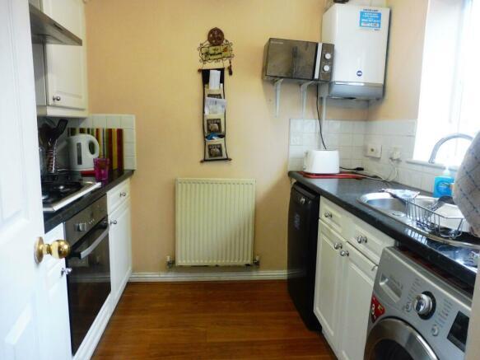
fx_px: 333
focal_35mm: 24
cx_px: 240
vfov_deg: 56.8
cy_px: 180
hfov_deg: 71.6
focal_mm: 4.3
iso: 400
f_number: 3.3
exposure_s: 1/60
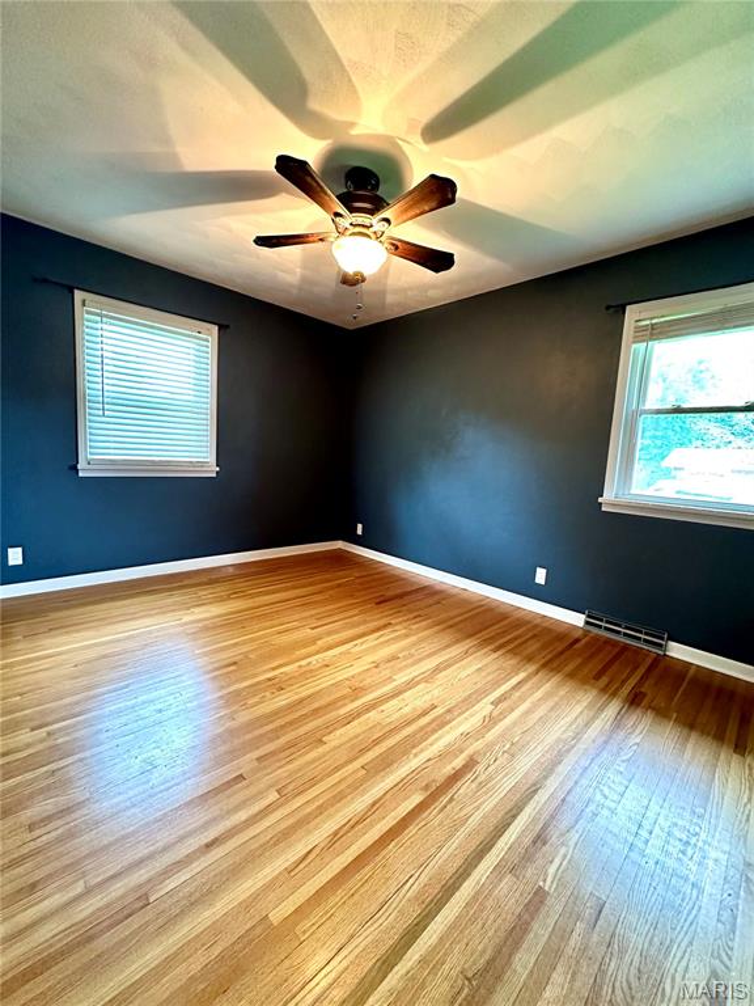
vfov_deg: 102.1
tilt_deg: -6.1
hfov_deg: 85.7
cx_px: 377
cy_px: 503
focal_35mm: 14
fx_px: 407
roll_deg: -4.9
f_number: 2.2
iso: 800
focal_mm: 2.22
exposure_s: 1/40
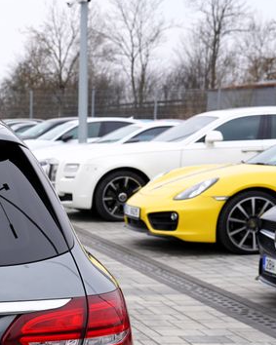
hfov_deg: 15.9
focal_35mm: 87
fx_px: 889
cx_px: -158
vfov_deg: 21.5
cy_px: 313
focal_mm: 32
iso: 100
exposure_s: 1/125
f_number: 5
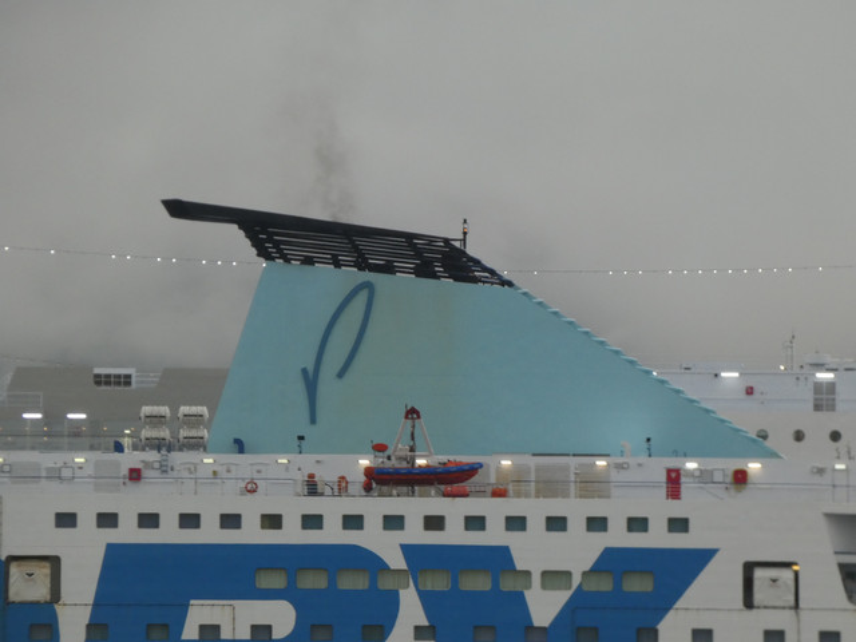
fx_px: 12735
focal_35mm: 515
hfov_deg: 3.8
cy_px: 321
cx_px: 428
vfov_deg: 2.9
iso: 320
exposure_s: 1/100
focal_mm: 92.3
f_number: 5.6
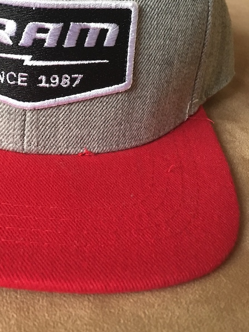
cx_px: 35
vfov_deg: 37.3
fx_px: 480
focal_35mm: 50
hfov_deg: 28.2
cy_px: 85
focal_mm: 4.15
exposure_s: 1/17
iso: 200
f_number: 2.2
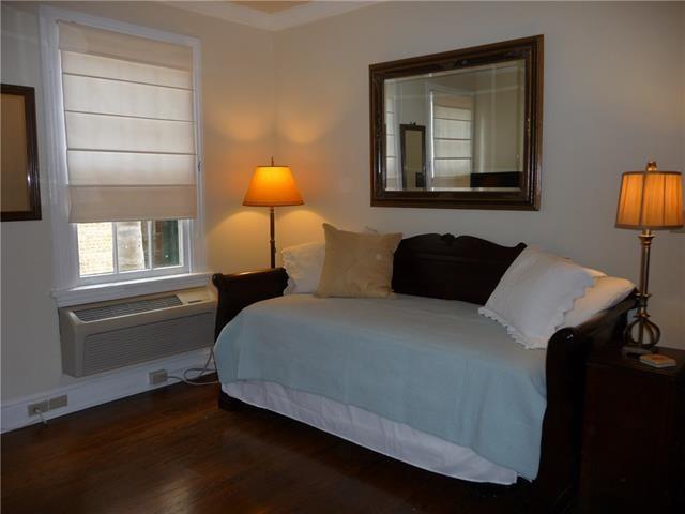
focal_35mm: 28
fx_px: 554
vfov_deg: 49.7
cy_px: 257
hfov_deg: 63.4
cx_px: 342
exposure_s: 1/30
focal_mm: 4.7
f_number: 3.3
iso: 100
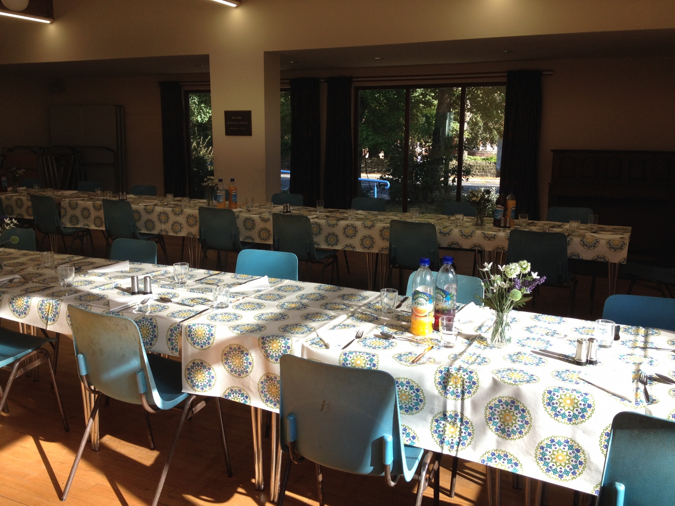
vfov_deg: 40.7
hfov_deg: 52.6
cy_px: 253
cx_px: 338
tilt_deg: -11.5
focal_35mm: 35
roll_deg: +1.5
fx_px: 682
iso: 50
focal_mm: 4.28
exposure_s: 1/207
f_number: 2.4
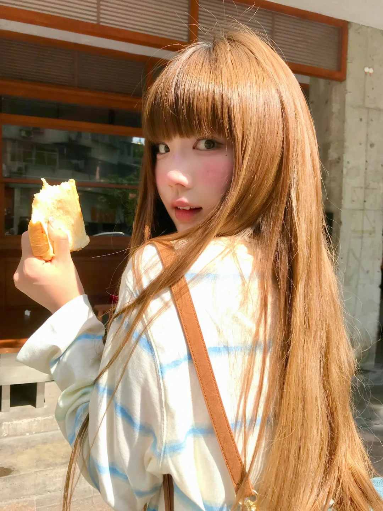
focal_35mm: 28
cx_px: 192
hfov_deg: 49.7
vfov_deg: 63.4
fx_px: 413
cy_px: 256
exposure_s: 1/1018
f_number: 1.8
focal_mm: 3.99
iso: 20
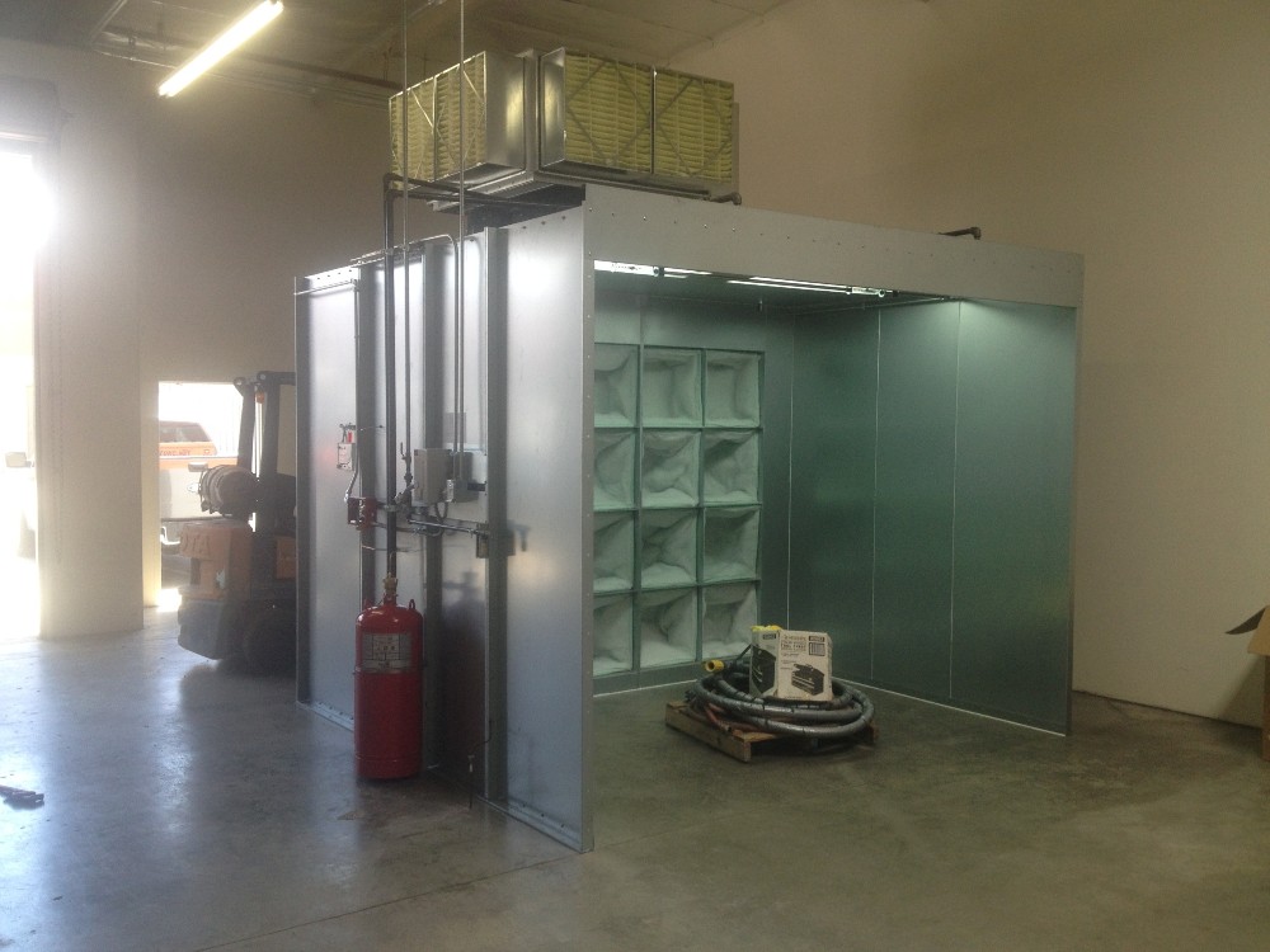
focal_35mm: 35
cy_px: 476
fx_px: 1284
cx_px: 635
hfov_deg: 52.6
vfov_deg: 40.7
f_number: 2.4
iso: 80
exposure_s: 1/120
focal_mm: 4.28
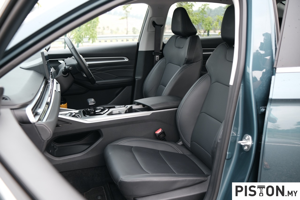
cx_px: 150
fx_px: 292
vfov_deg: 37.8
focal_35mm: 35
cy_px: 100
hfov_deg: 54.4
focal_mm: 23
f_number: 2.5
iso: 200
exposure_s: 1/125
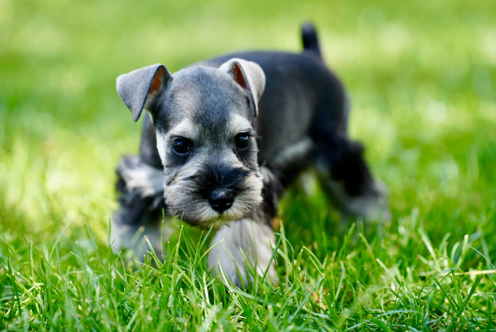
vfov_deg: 9.2
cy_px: 166
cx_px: 248
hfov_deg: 13.7
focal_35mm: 150
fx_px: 2068
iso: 125
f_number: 4
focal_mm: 150
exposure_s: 1/160
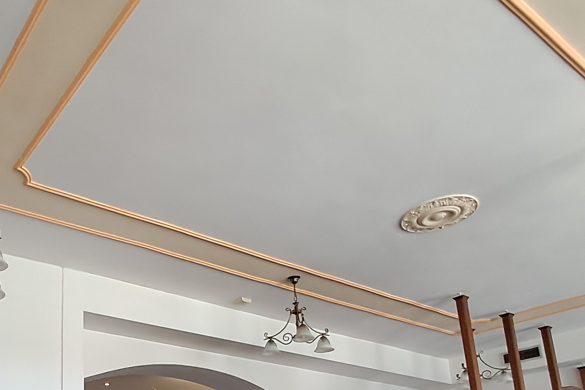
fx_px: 520
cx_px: 94
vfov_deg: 36.6
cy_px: 397
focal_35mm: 32
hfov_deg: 53.6
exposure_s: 1/50
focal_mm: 1.42
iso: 125
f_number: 2.2
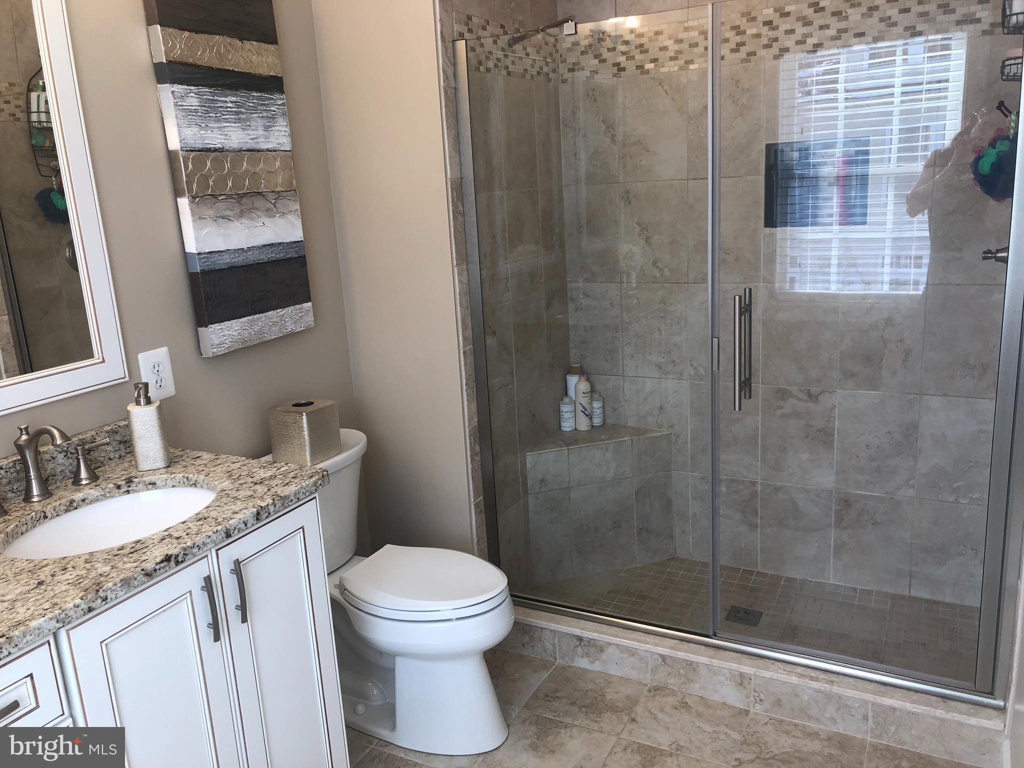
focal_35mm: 28
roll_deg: +3.6
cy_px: 384
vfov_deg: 49.7
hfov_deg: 63.4
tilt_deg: -13.5
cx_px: 512
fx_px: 828
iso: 25
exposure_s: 1/120
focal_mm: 4
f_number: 1.8
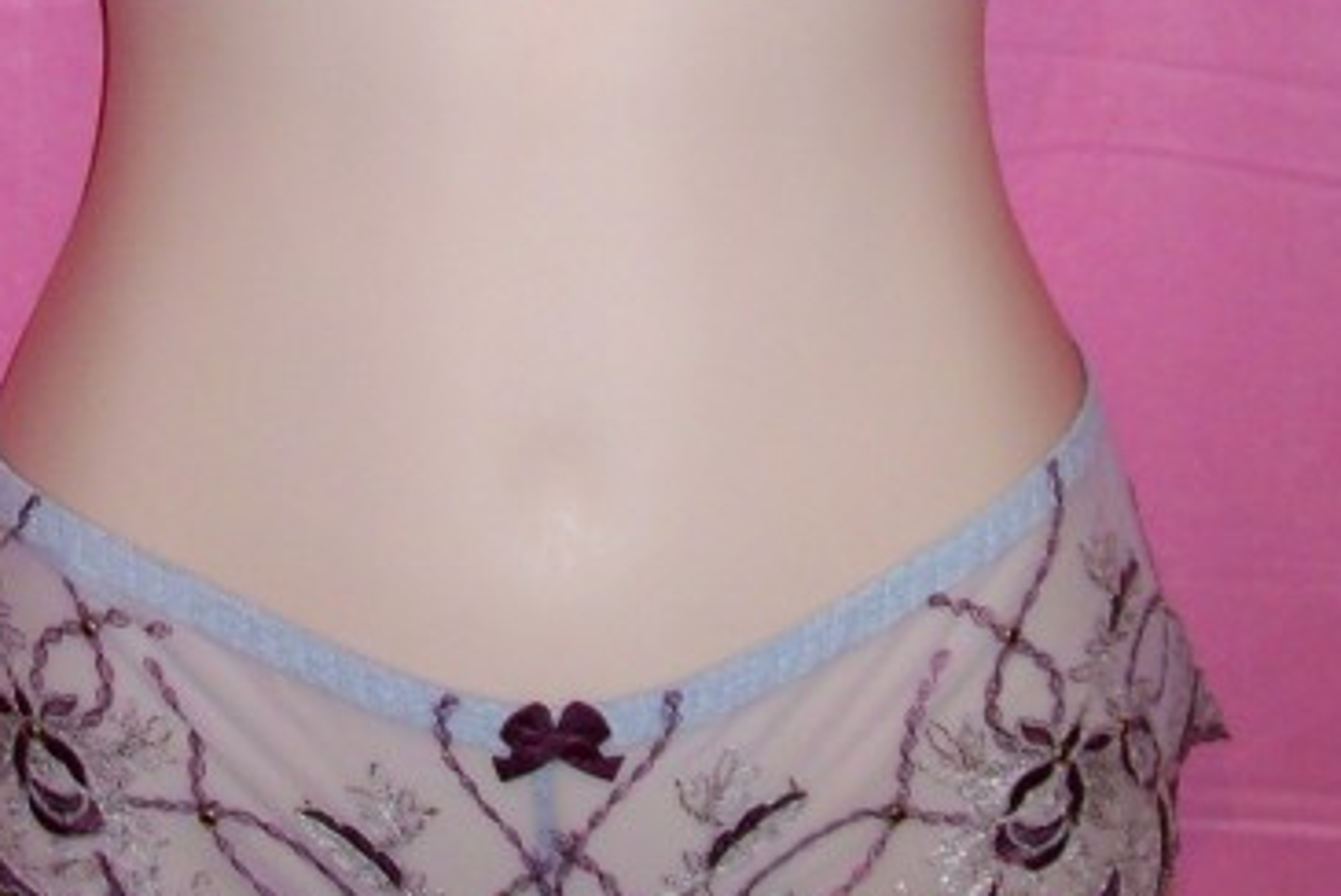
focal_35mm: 82
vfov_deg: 16.3
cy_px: -51
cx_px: 562
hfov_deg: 24.7
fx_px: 3057
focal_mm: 6
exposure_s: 1/64
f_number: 2.7
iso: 80
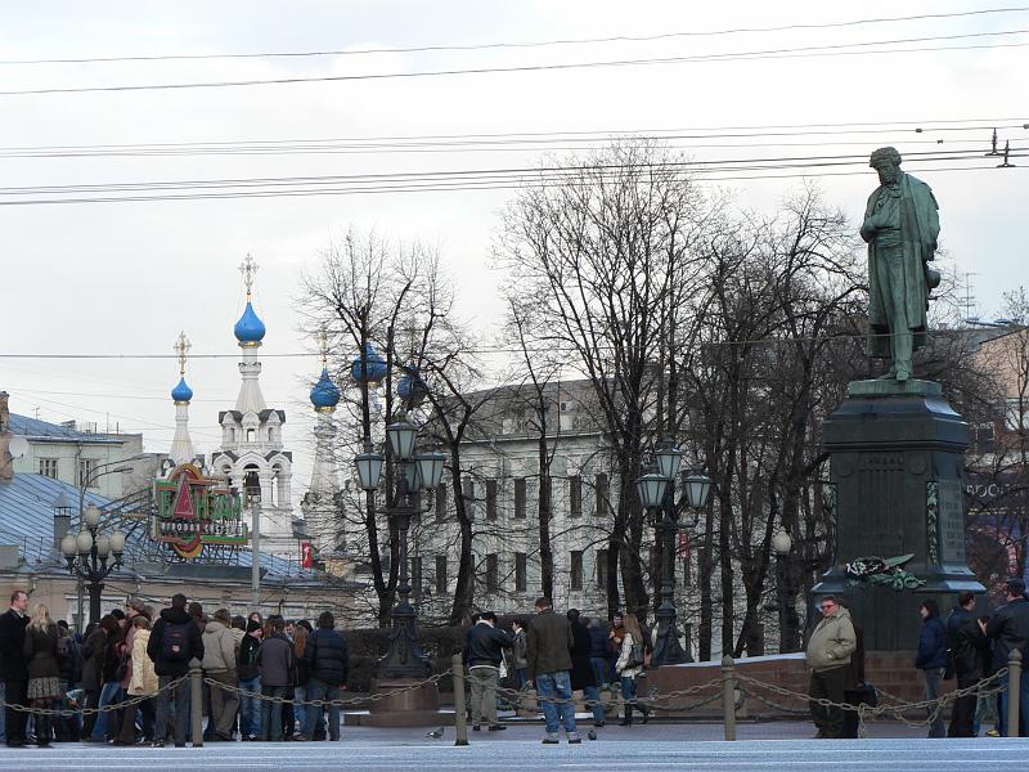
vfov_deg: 9.5
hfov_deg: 12.6
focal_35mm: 157
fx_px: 4667
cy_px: 386
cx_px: 514
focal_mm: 26.2
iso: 80
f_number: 4
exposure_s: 1/160
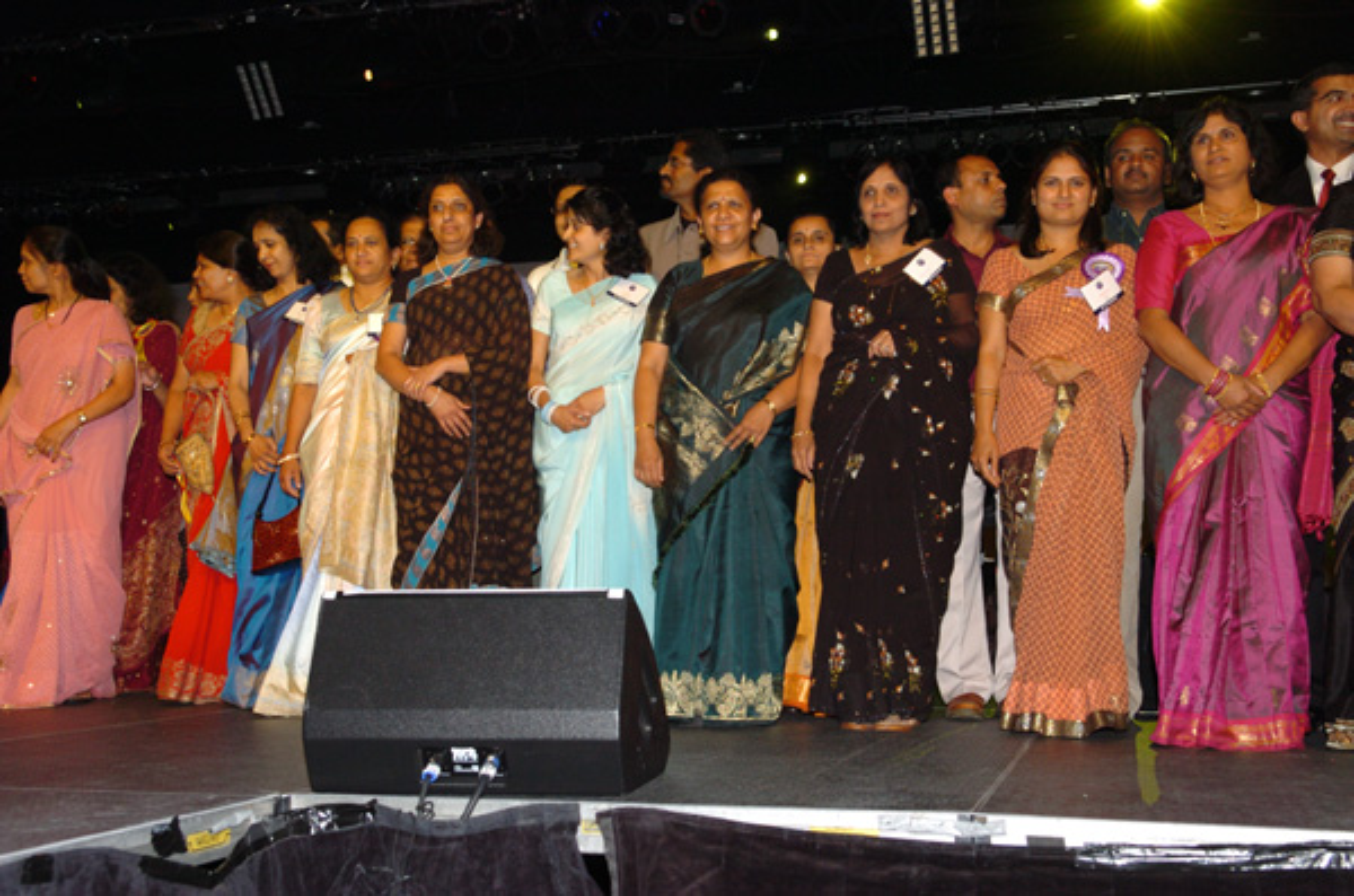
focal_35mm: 42
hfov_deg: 46.5
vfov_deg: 31.7
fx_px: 1576
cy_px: 448
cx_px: 677
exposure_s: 1/200
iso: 400
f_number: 4
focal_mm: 28
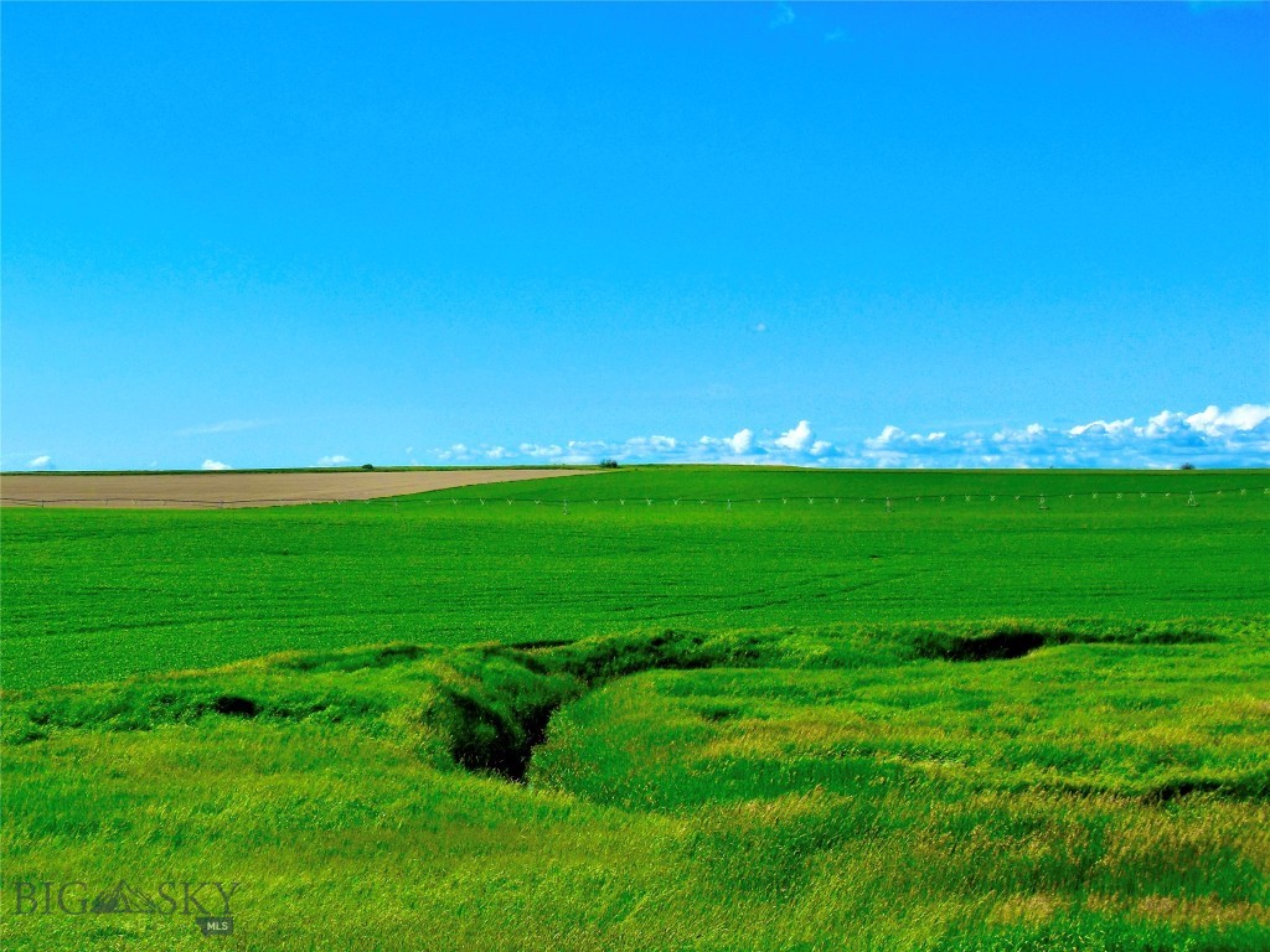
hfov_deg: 29.4
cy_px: 476
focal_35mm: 66
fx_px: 2421
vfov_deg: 22.3
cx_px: 635
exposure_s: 1/2000
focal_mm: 10.9
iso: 125
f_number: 4.2
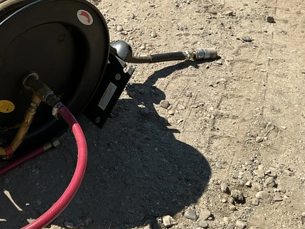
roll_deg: -0.8
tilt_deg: -40.9
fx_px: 432
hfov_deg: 36.8
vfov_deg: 29.7
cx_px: 41
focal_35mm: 49
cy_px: 106
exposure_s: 1/1342
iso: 25
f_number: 1.8
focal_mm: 3
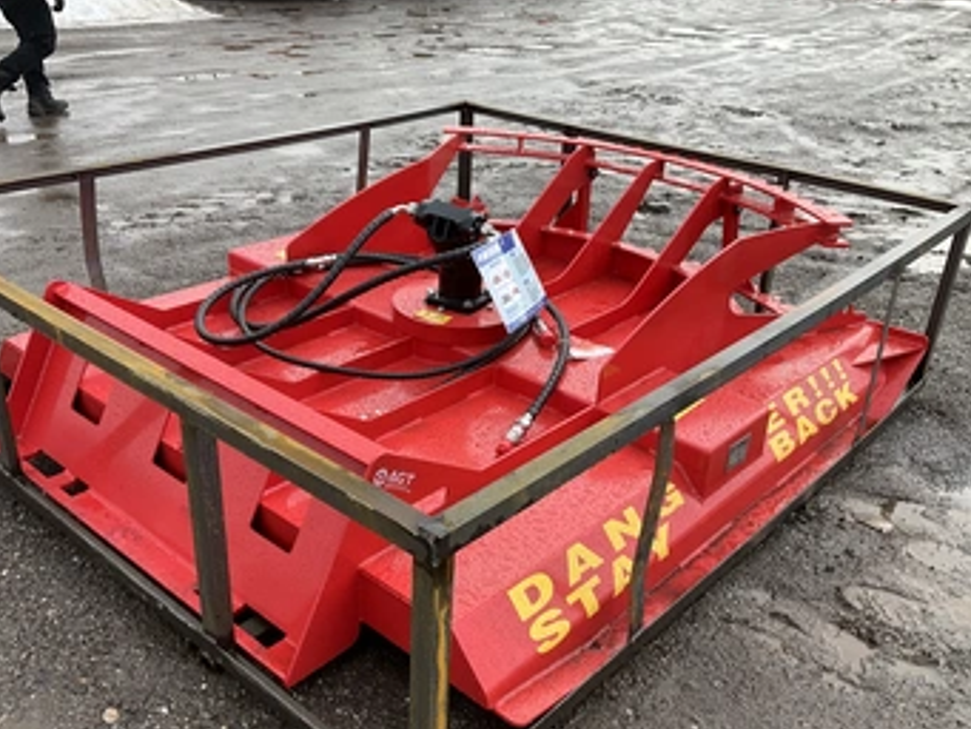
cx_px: 473
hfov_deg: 53.9
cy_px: 413
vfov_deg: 41.7
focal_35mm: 34
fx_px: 954
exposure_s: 1/287
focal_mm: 3
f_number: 1.8
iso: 25
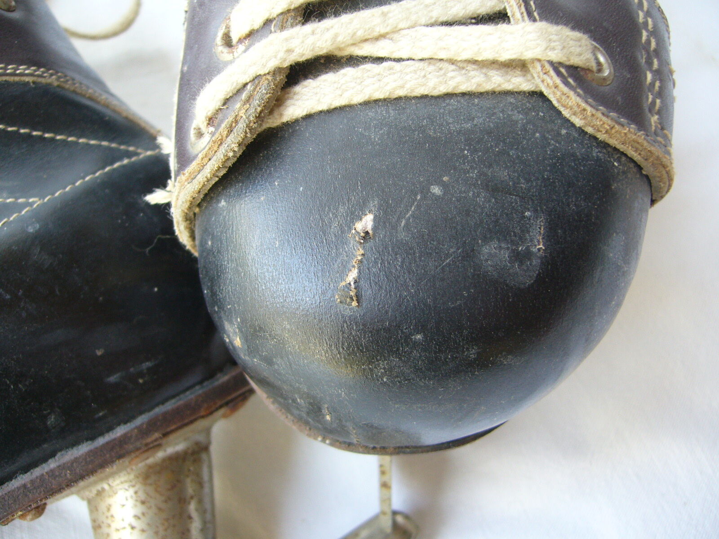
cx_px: 360
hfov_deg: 52.6
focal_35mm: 35
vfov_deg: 40.7
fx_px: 727
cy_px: 270
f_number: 2.8
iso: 100
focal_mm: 5.8
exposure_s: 1/30
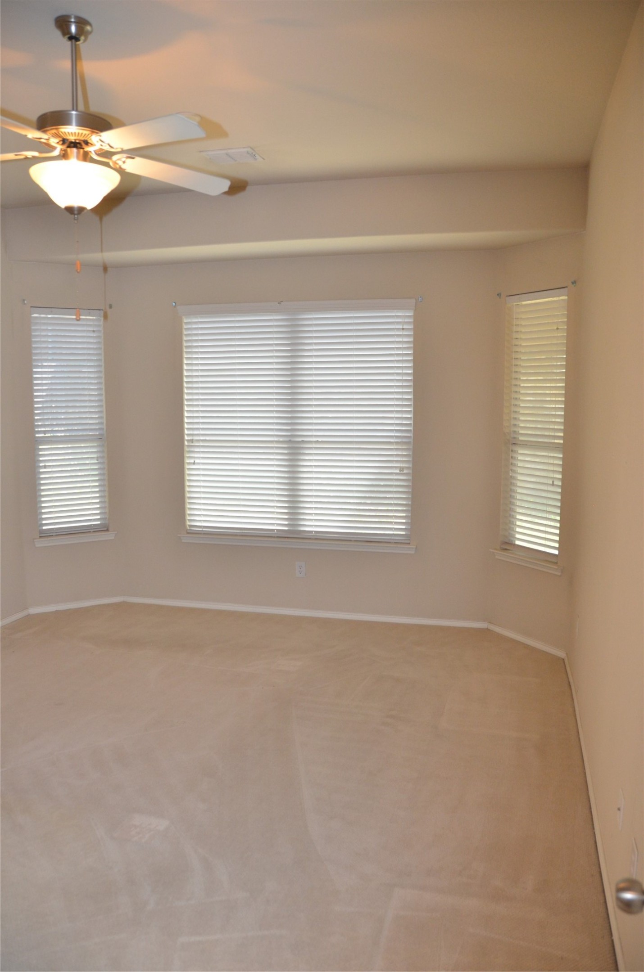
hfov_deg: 47.7
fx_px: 728
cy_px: 486
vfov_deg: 67.5
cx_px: 322
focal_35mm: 27
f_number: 4
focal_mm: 18
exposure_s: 1/60
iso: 800
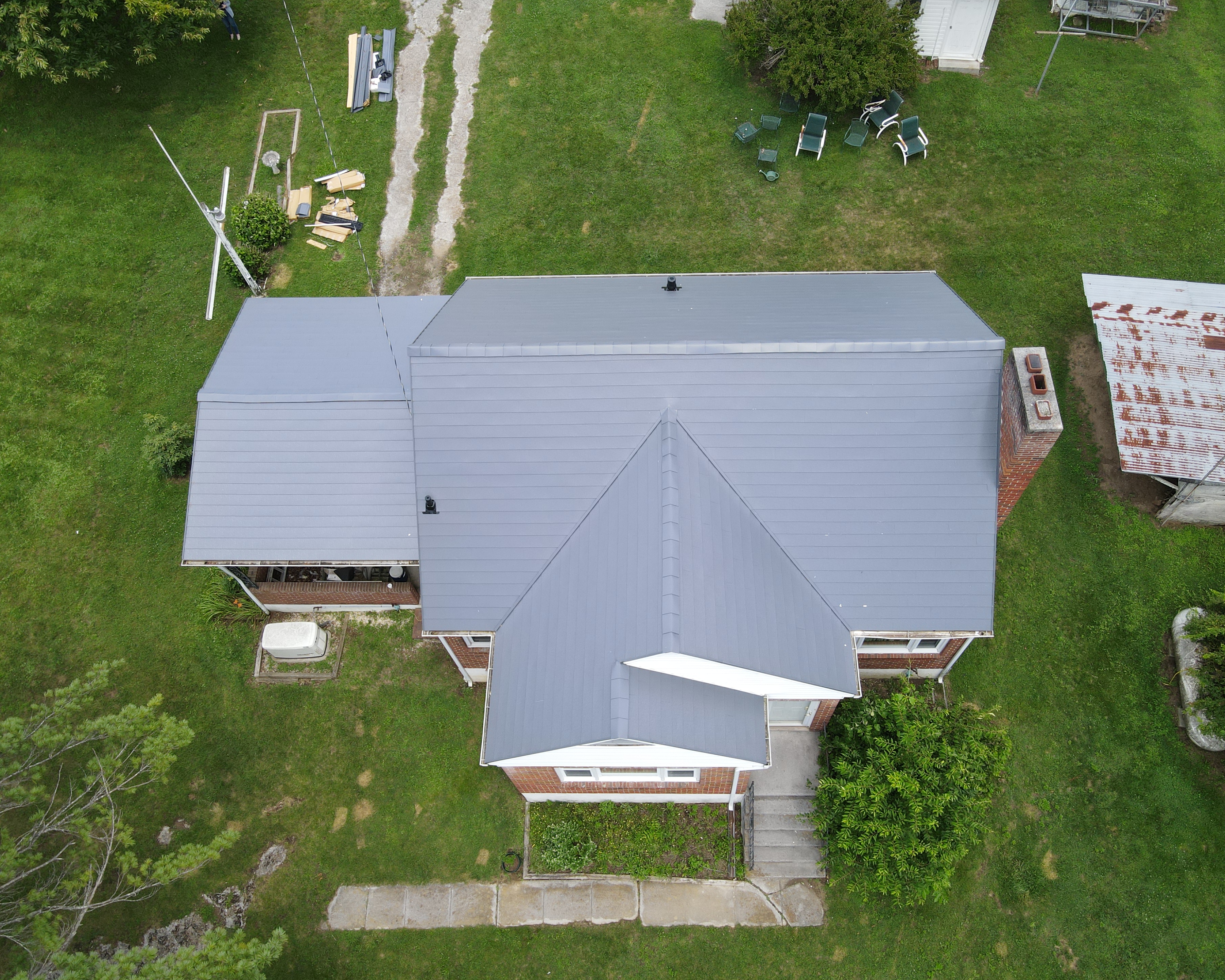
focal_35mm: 26
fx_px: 943
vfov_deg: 54.9
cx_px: 645
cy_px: 486
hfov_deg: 66.0
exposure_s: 1/200
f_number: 2.8
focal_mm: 4.5
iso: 100
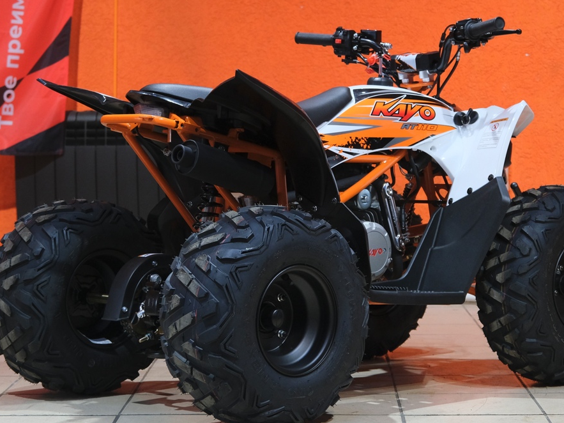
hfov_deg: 18.2
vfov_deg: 13.7
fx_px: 1759
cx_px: 267
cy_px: 115
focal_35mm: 108
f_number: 4
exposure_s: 1/100
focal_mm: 41.1
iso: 1250
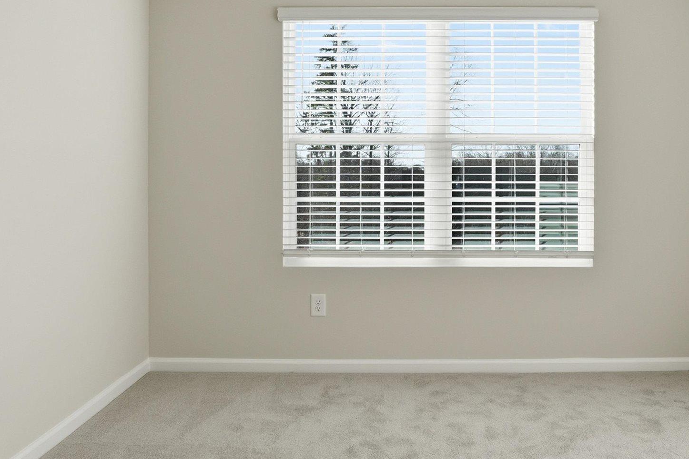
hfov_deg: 55.6
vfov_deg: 38.7
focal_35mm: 34
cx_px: 396
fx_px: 650
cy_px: 186
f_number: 11
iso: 160
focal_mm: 16
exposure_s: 1/800
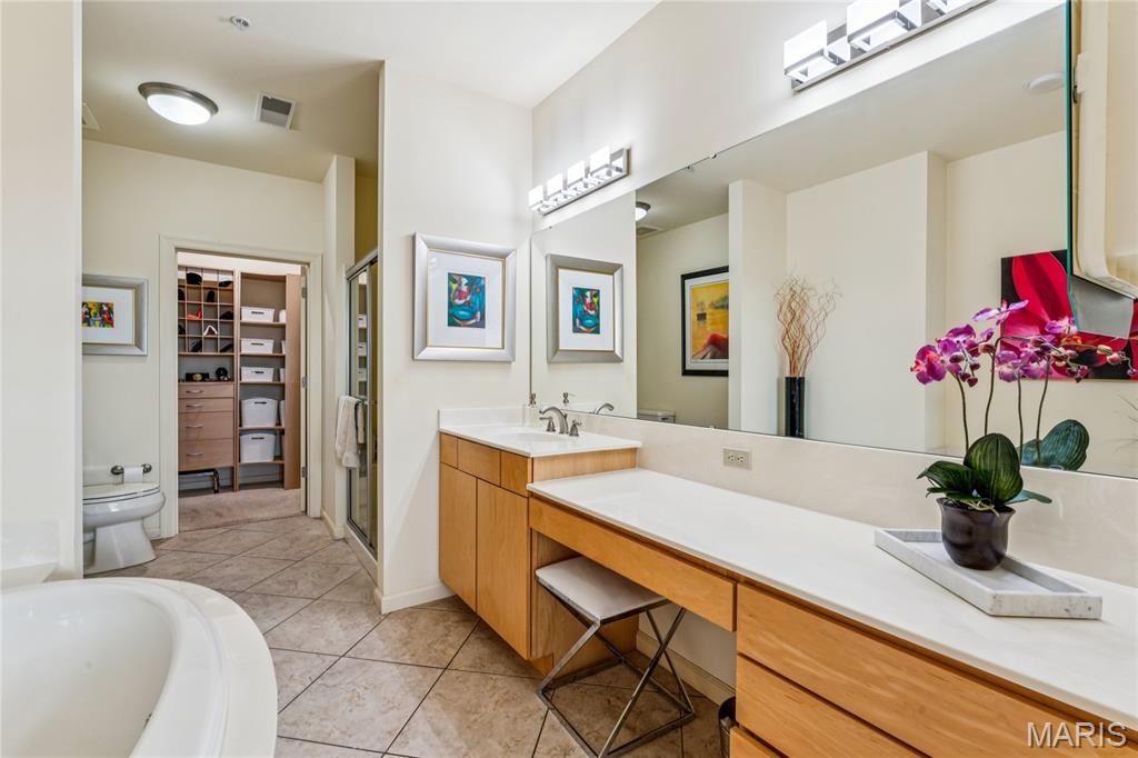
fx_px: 512
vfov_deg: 73.0
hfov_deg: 96.0
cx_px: 569
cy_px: 379
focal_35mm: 16
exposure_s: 1/5
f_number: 13
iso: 200
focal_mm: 16.2
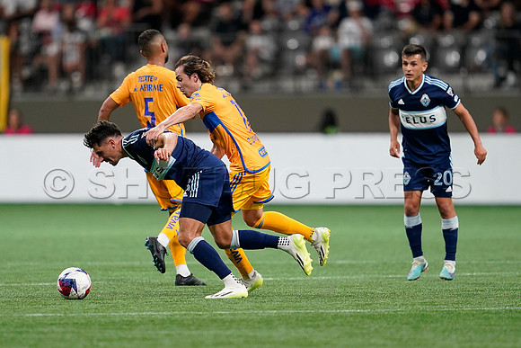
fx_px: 5790
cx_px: 260
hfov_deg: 5.2
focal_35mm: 400
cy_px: 174
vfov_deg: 3.4
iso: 2000
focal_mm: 400
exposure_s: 1/1250
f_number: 2.8
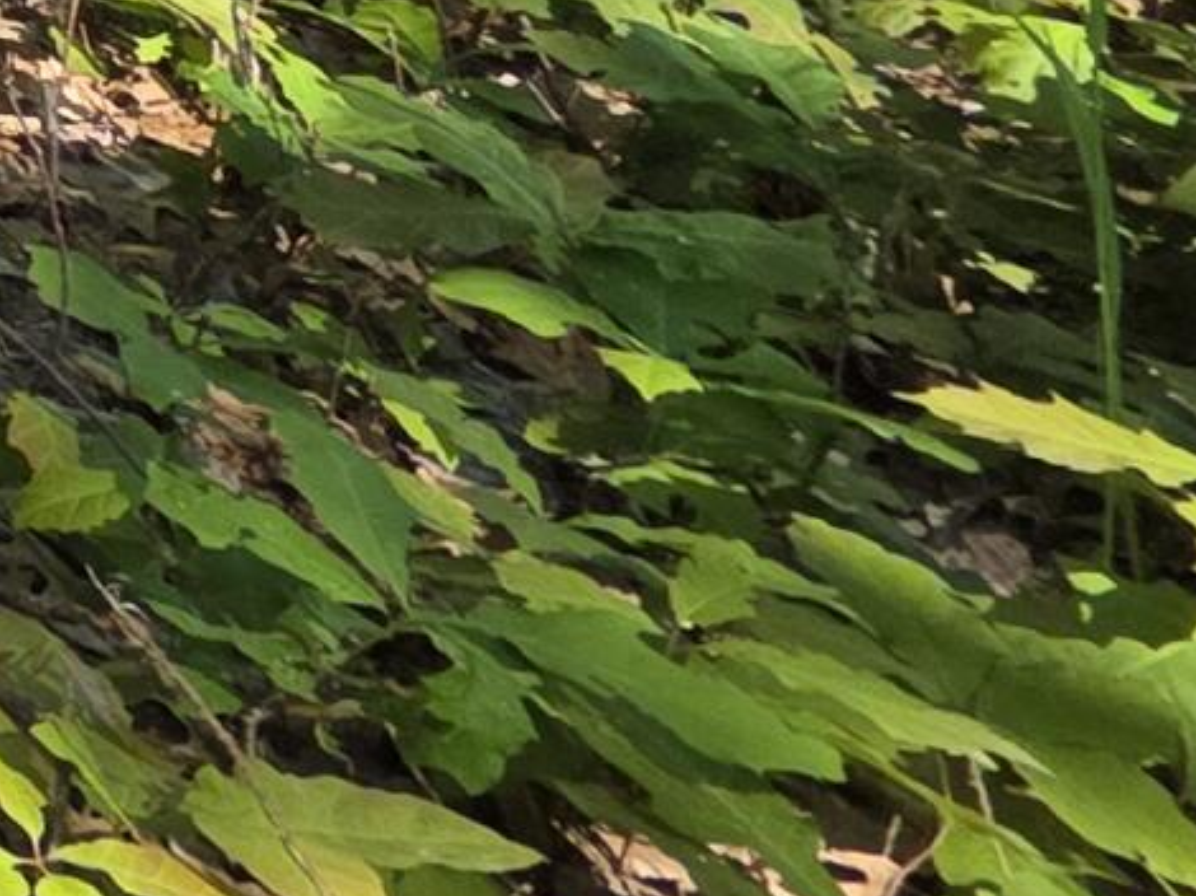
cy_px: -1504
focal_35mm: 83
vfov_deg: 12.3
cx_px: -2578
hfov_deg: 10.8
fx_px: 2866
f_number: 1.9
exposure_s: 1/353
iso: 40
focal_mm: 2.2
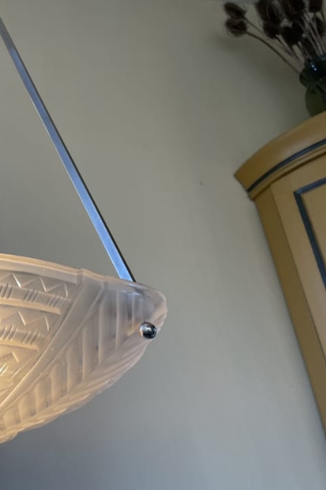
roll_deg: -0.7
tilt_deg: +34.8
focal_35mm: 45
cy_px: 196
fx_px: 612
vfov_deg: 43.4
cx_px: -54
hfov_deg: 26.8
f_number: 1.6
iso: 40
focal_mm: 4.2
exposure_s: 1/100
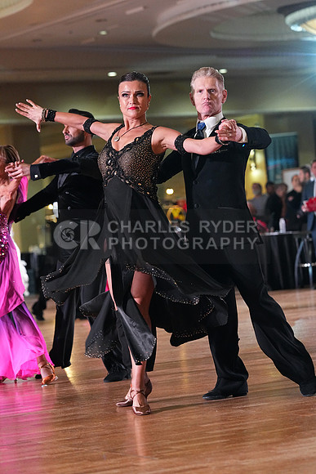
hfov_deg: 10.6
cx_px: 158
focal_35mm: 130
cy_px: 237
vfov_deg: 15.8
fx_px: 1711
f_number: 4.5
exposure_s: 1/400
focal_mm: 130
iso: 6400
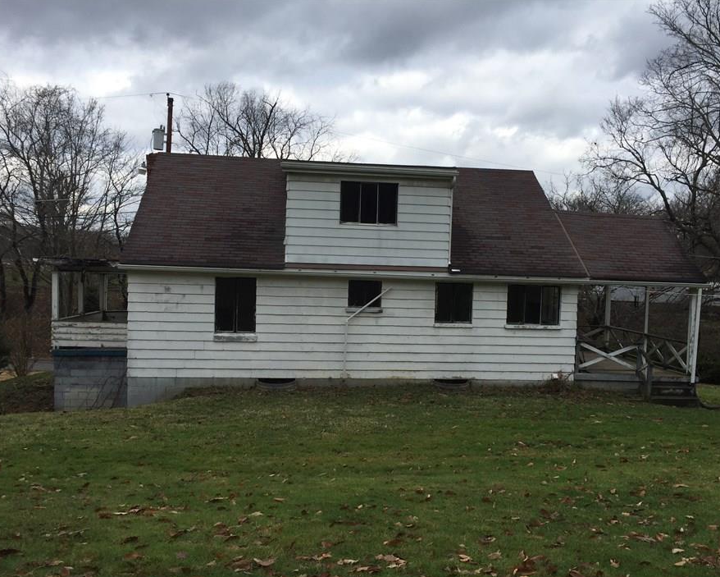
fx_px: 703
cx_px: 387
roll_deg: -1.3
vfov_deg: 44.5
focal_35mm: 33
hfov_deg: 54.1
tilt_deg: -3.1
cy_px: 313
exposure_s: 1/860
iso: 32
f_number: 2.2
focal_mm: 4.15
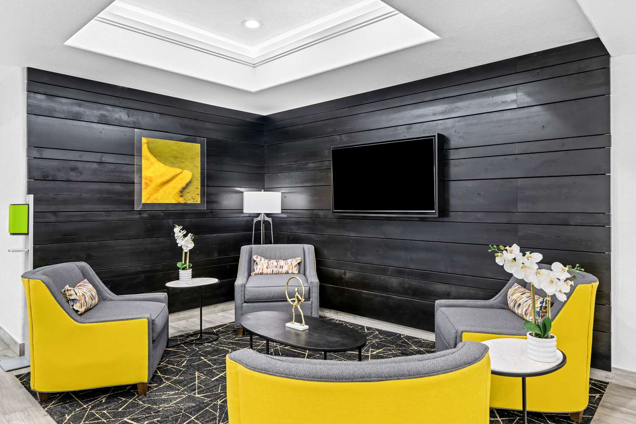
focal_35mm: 22
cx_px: 318
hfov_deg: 77.3
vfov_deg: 56.1
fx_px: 397
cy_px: 212
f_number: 5.6
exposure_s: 1/4
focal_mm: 22.5
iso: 400
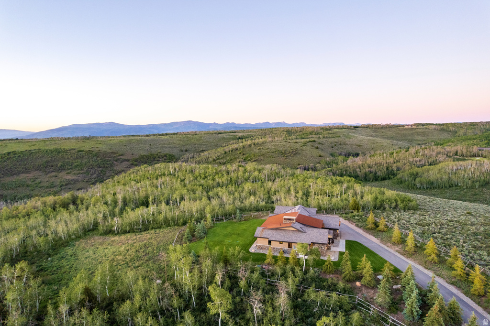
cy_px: 163
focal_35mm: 22
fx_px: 299
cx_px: 245
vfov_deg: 57.2
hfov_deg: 78.6
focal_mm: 8.38
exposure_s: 1/90
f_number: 2.8
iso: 100
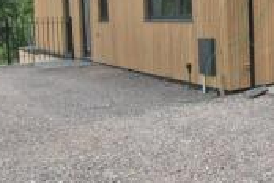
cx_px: 301
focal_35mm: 53
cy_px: 39
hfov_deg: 32.7
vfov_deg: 25.0
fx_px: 406
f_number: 8
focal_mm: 13
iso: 100
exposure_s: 1/250
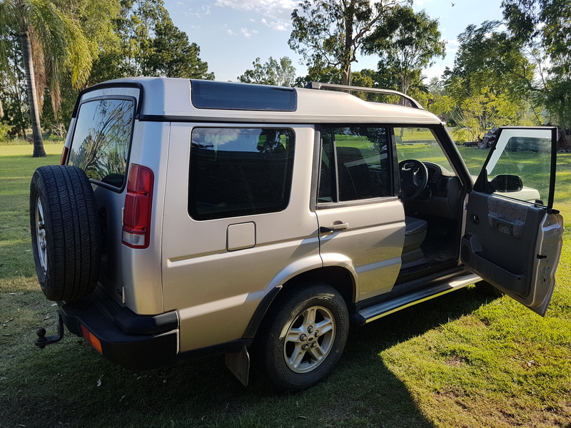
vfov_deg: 53.1
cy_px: 214
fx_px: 429
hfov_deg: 67.3
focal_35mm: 26
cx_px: 286
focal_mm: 4.2
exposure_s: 1/1696
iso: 40
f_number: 1.7
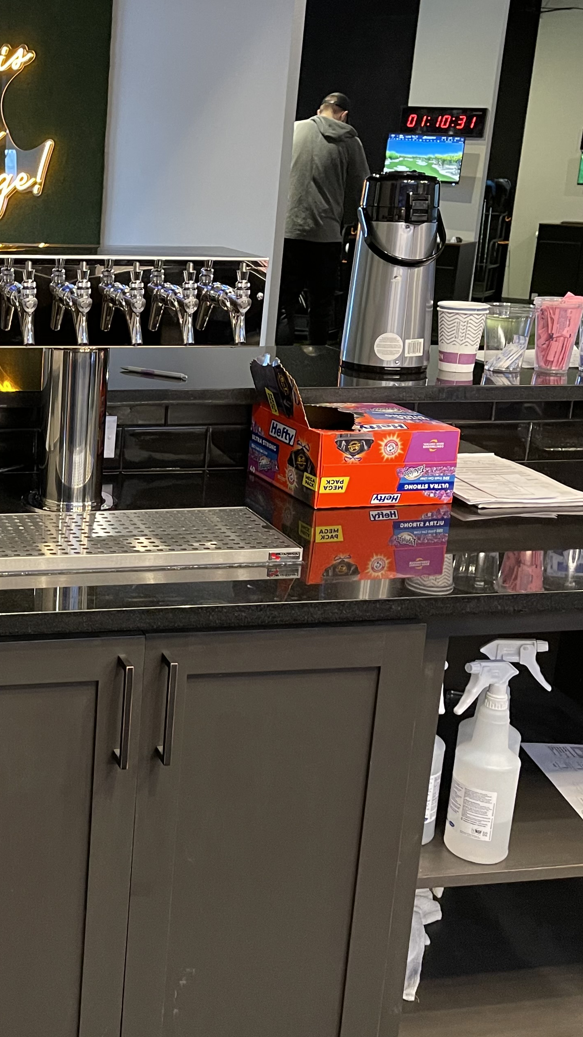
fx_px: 1236
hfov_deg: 25.1
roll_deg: -1.7
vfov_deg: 45.4
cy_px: 480
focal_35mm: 45
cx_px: -11
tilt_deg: -14.1
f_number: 1.6
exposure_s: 1/40
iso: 400
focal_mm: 5.1
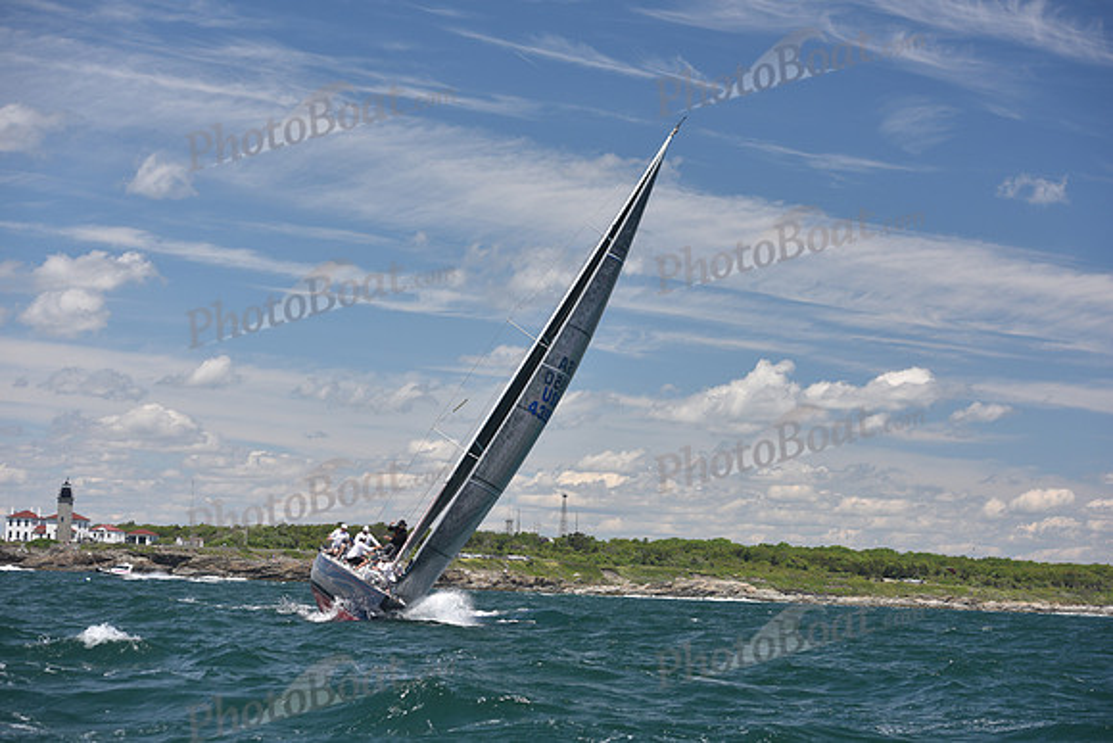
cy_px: 372
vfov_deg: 17.5
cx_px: 556
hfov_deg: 26.0
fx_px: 2412
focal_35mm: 78
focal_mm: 78
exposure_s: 1/800
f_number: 5
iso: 200
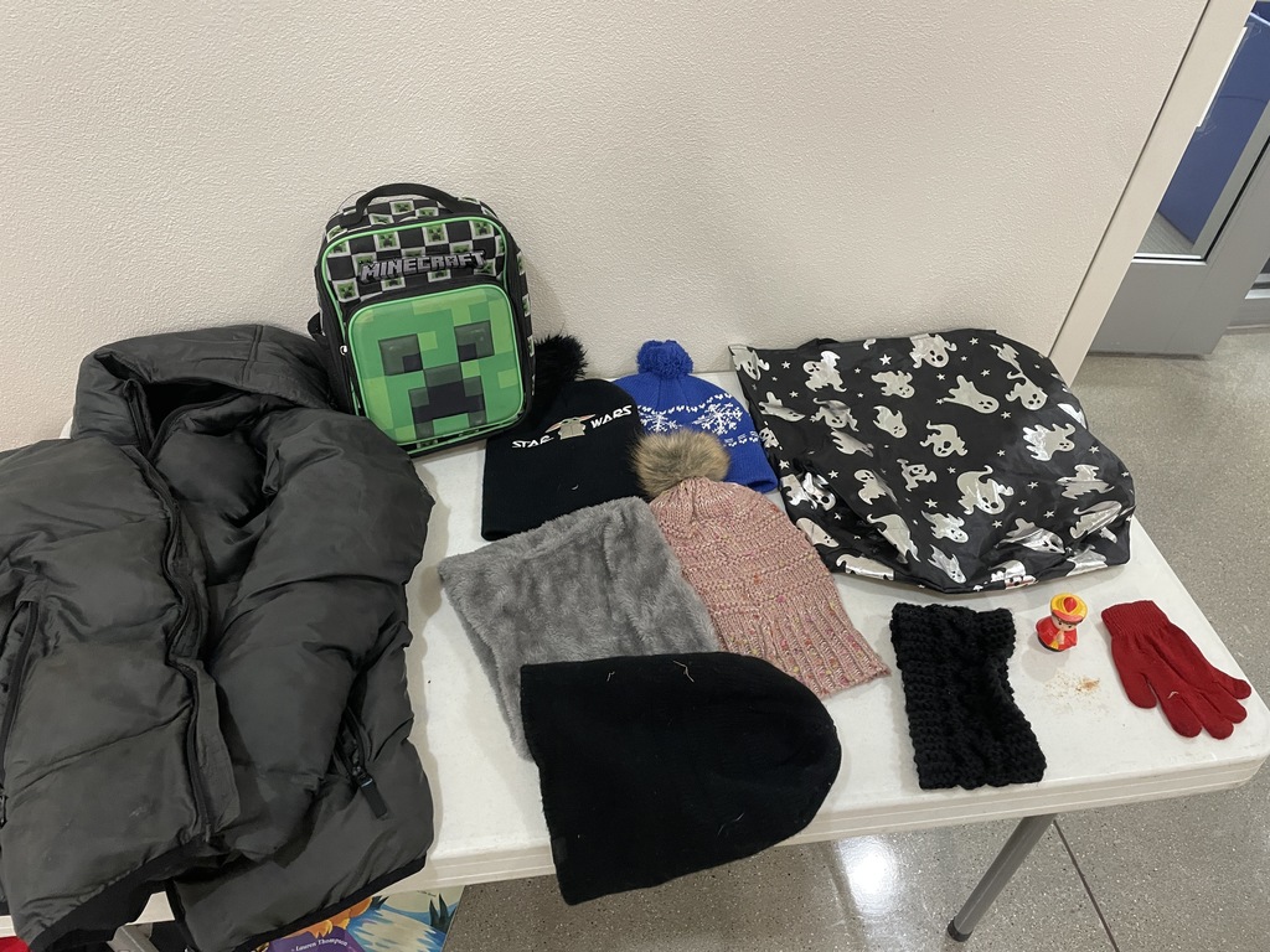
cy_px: 476
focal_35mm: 26
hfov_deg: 67.3
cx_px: 635
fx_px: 954
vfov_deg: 53.1
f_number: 1.6
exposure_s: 1/60
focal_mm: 4.2
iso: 320
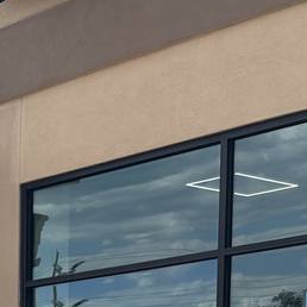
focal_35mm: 114
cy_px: 525
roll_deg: +1.1
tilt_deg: -4.5
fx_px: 1144
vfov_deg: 13.9
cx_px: -305
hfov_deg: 13.2
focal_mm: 5.96
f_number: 1.6
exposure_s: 1/1845
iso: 50
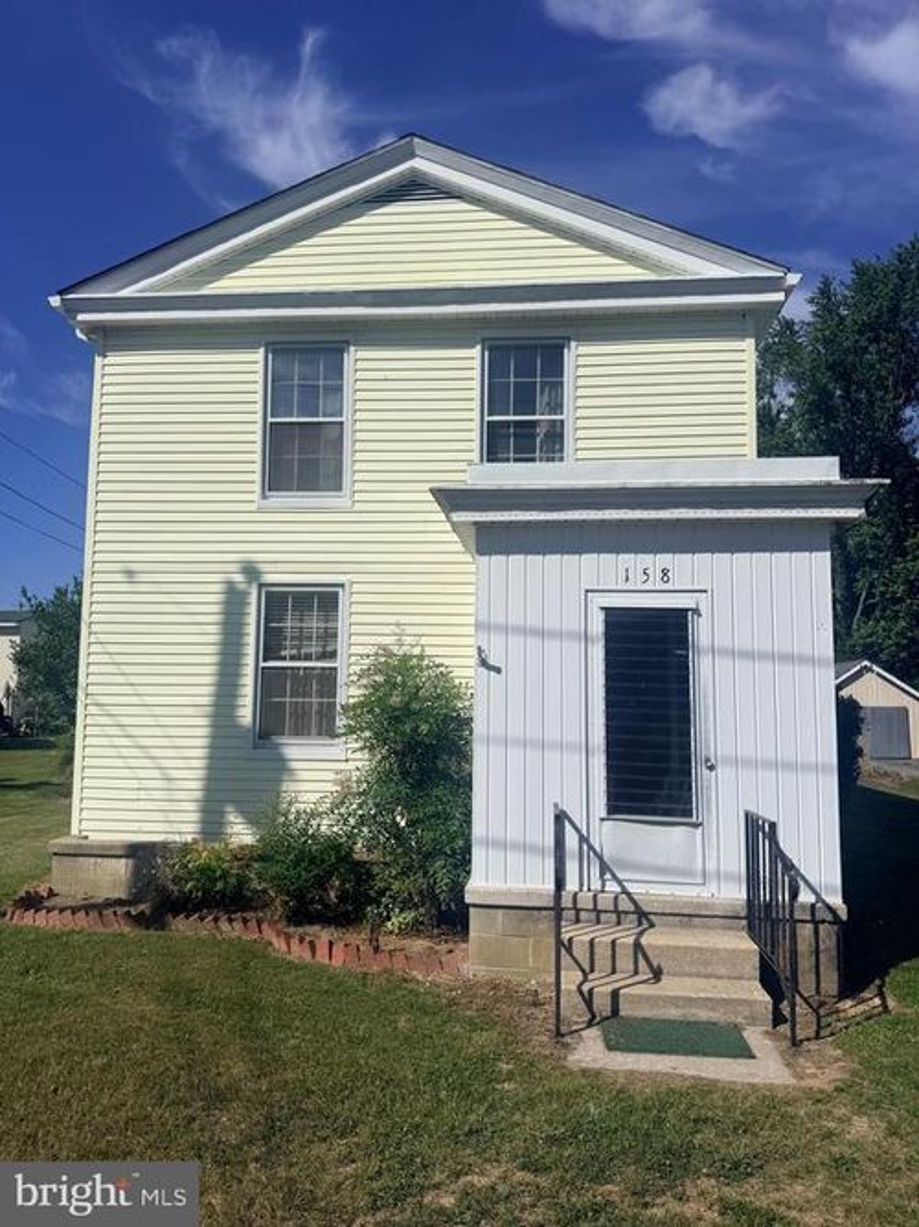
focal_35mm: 24
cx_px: 460
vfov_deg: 71.6
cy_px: 614
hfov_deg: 56.8
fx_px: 850
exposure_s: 1/14286
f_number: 1.78
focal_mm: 6.76
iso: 80
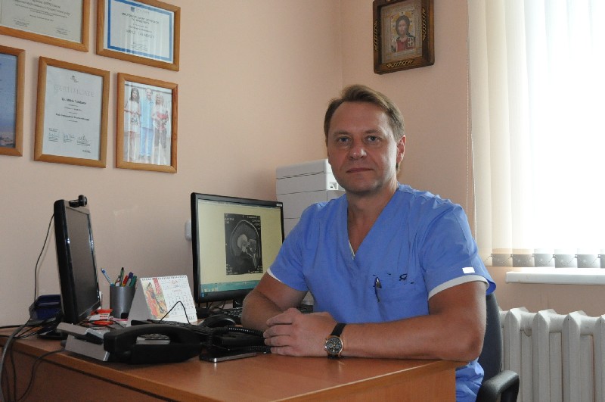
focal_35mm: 36
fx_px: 604
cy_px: 201
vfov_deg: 36.8
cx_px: 302
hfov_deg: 53.2
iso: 3200
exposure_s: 1/200
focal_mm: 24
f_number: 5.6
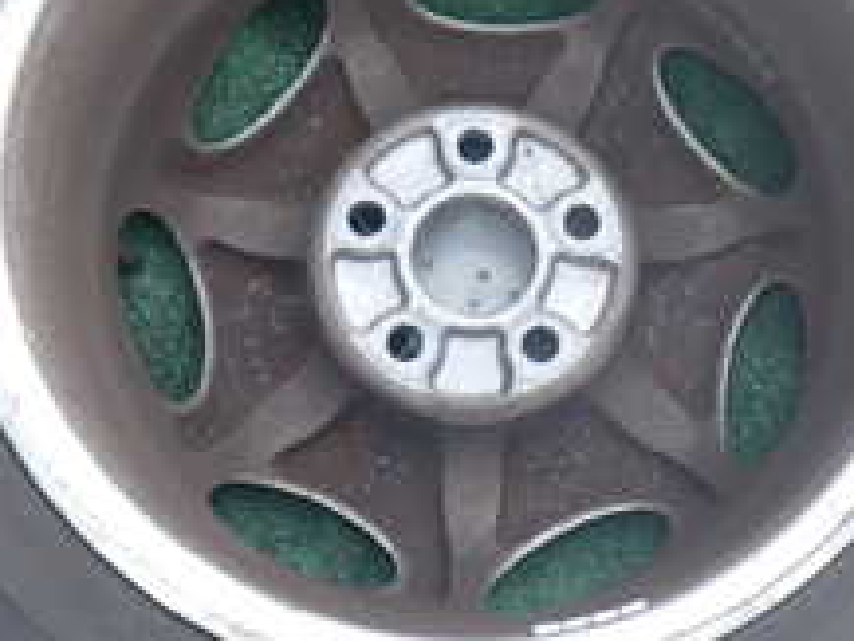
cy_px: 299
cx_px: 575
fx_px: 1703
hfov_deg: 28.0
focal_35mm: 69
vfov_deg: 21.3
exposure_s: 1/200
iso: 100
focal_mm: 4.5
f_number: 2
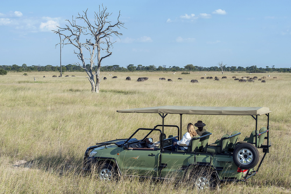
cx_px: 146
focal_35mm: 70
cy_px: 97
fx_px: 565
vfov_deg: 19.4
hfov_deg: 28.9
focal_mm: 70
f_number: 11
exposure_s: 1/500
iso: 800
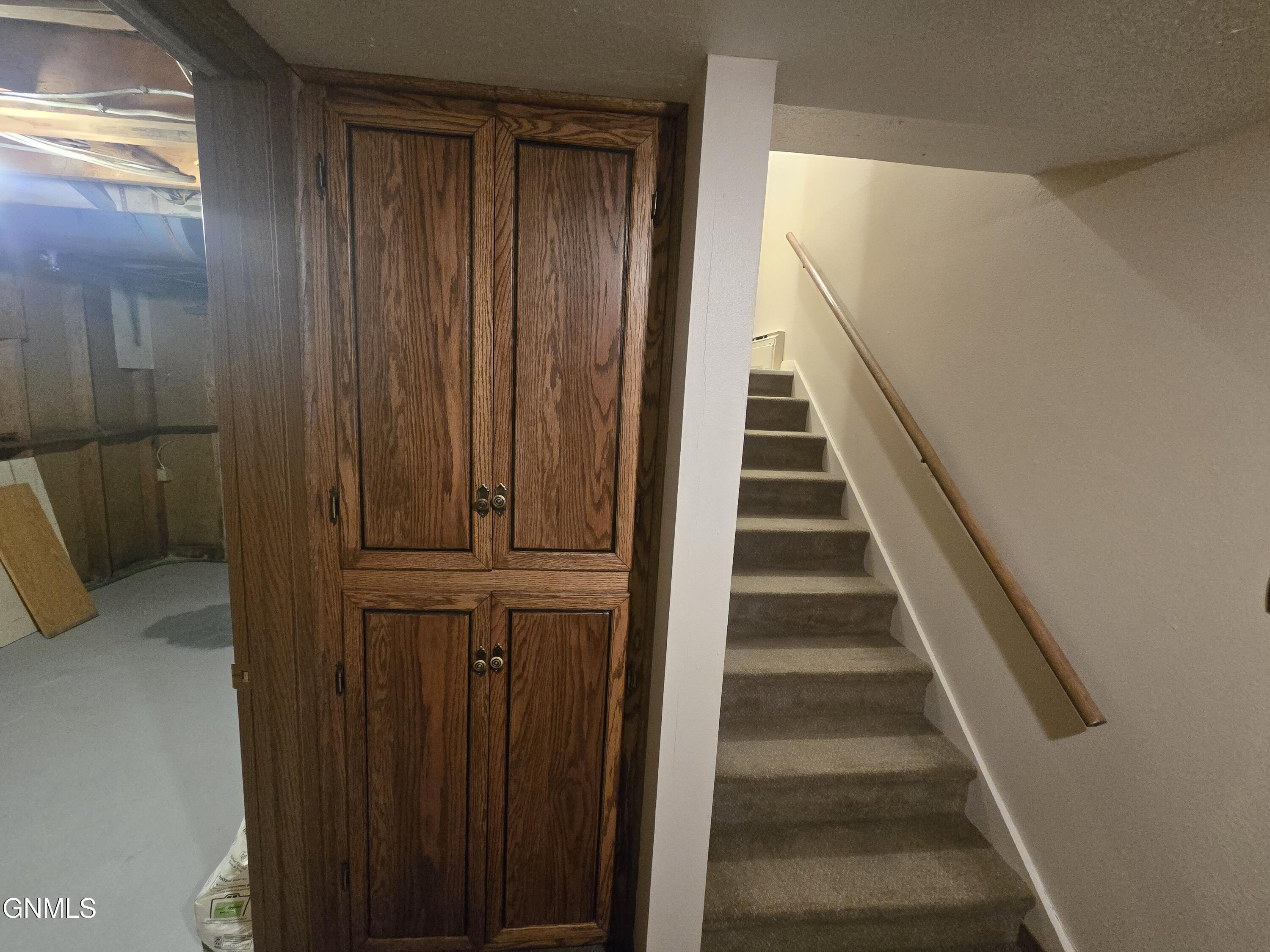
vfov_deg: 89.9
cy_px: 476
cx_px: 635
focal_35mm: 13
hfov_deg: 106.2
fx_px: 477
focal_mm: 2.2
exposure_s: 1/60
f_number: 2.2
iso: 1250
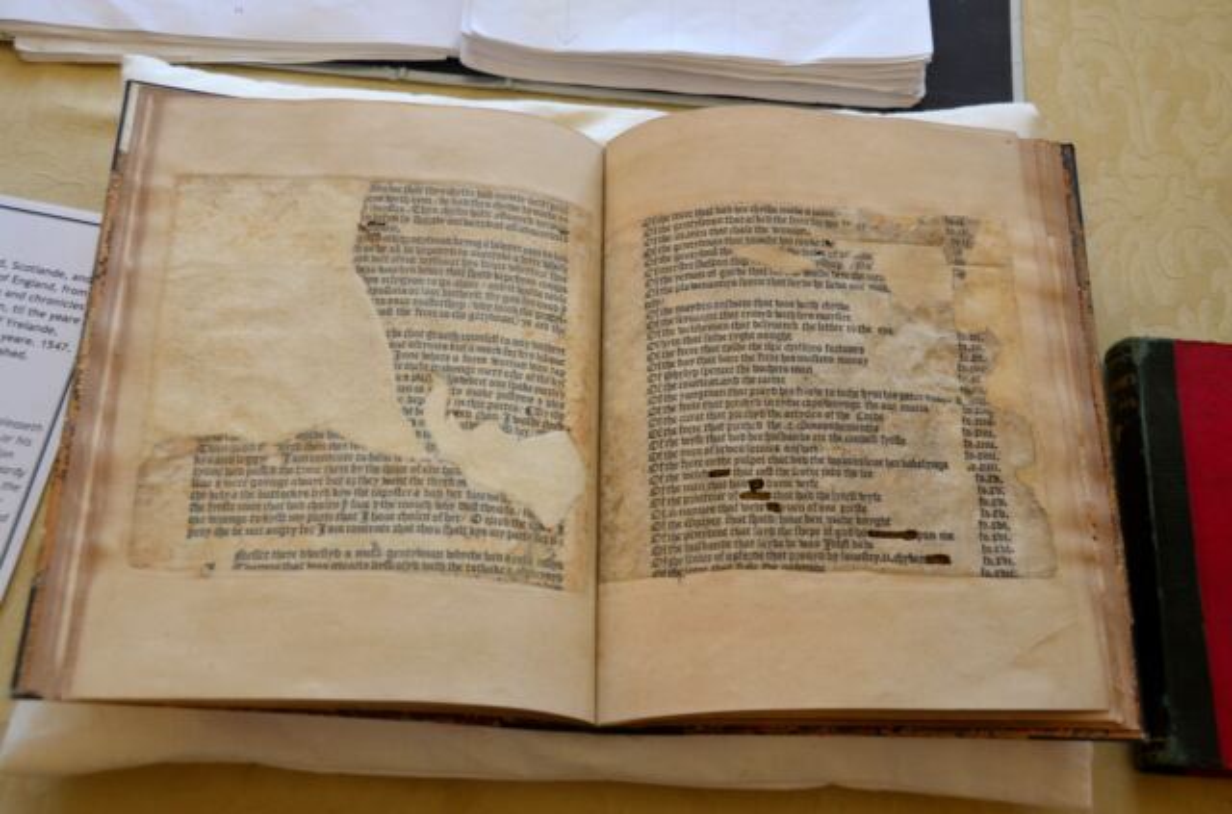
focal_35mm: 44
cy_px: 407
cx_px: 616
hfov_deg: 45.1
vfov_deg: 30.7
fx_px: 1485
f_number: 7.1
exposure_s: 1/30
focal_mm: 29
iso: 800
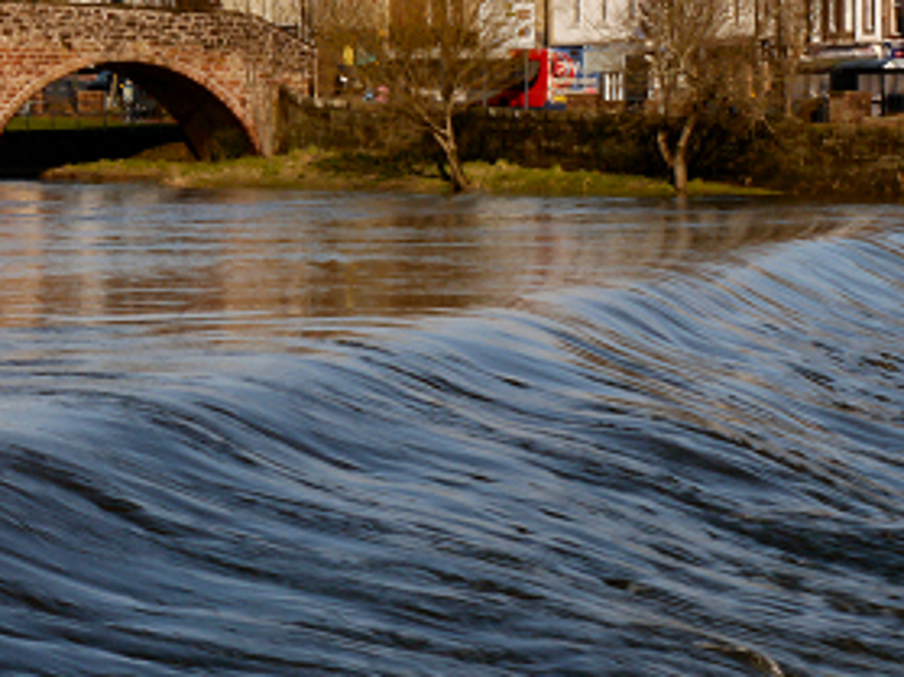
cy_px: 309
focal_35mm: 193
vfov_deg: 7.7
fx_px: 5038
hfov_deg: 10.1
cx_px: 966
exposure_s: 1/100
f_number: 22
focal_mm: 42
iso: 160
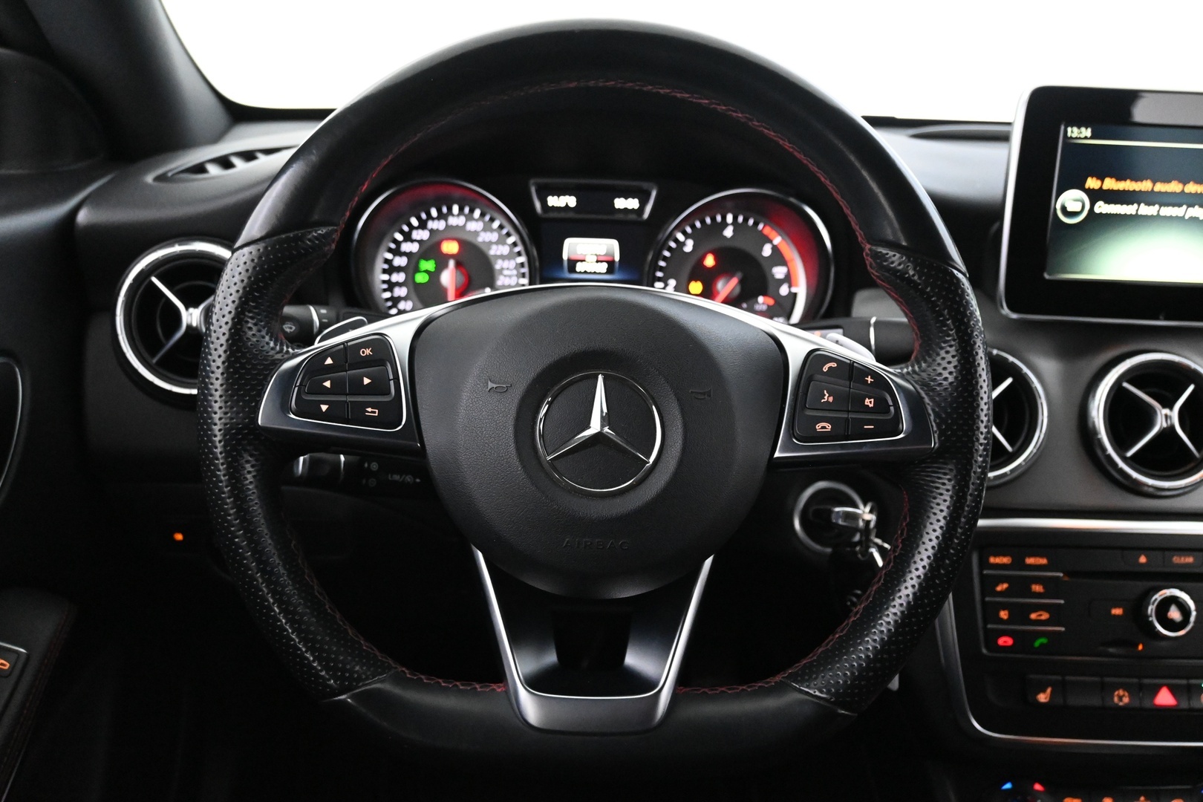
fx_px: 1078
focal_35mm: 32
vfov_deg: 40.8
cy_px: 401
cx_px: 602
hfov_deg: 58.3
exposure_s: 1/30
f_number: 4
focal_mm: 21.5
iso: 6400
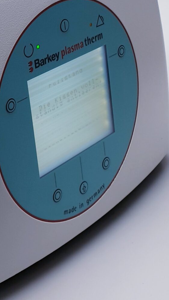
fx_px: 581
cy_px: -21
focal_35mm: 73
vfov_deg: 26.8
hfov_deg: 15.3
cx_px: -83
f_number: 2.4
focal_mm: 4.3
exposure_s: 1/50
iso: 64
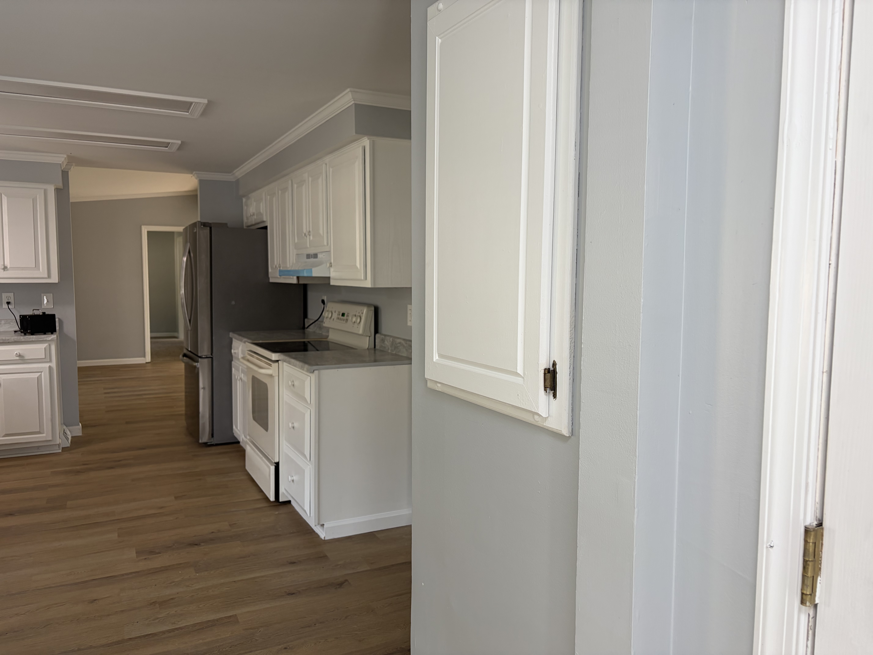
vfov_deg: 53.1
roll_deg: +0.3
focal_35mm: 26
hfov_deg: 67.3
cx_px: 436
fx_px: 656
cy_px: 328
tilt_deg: -4.6
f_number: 1.6
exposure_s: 1/121
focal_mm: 5.96
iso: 80
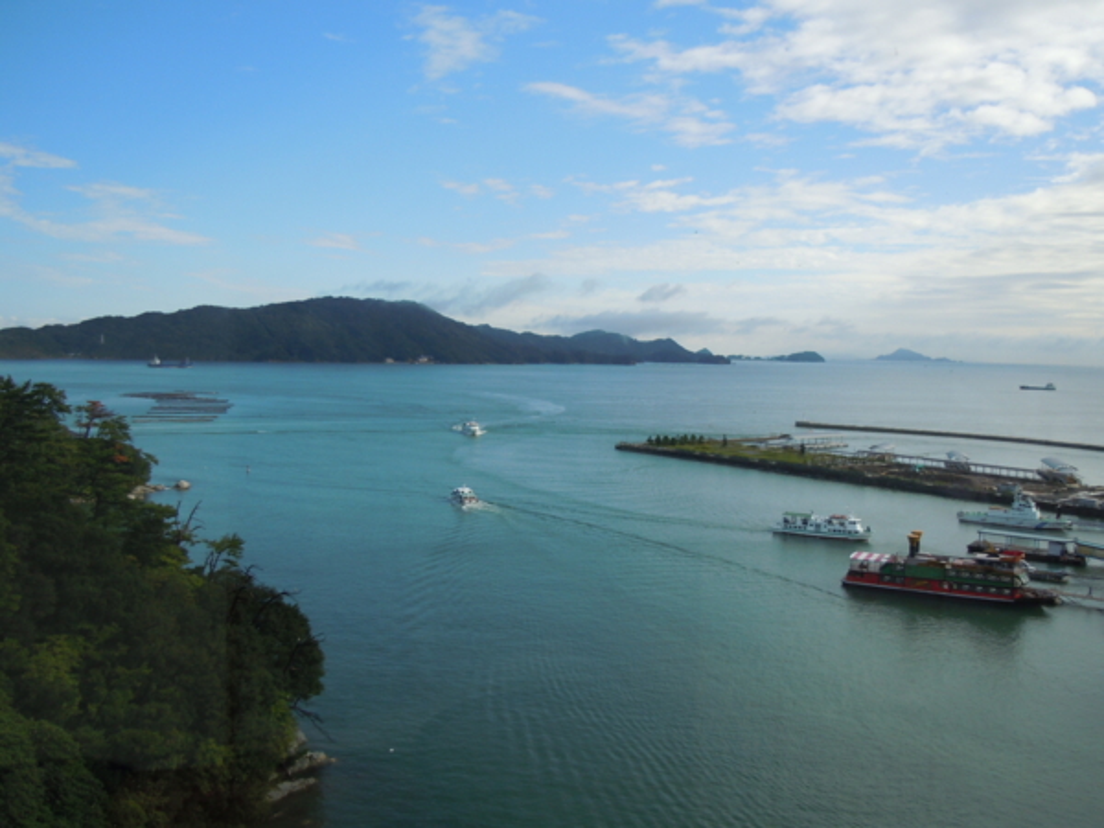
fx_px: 957
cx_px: 552
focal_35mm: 30
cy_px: 414
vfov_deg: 46.8
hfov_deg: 60.0
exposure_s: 1/800
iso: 100
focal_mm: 5.4
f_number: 3.5
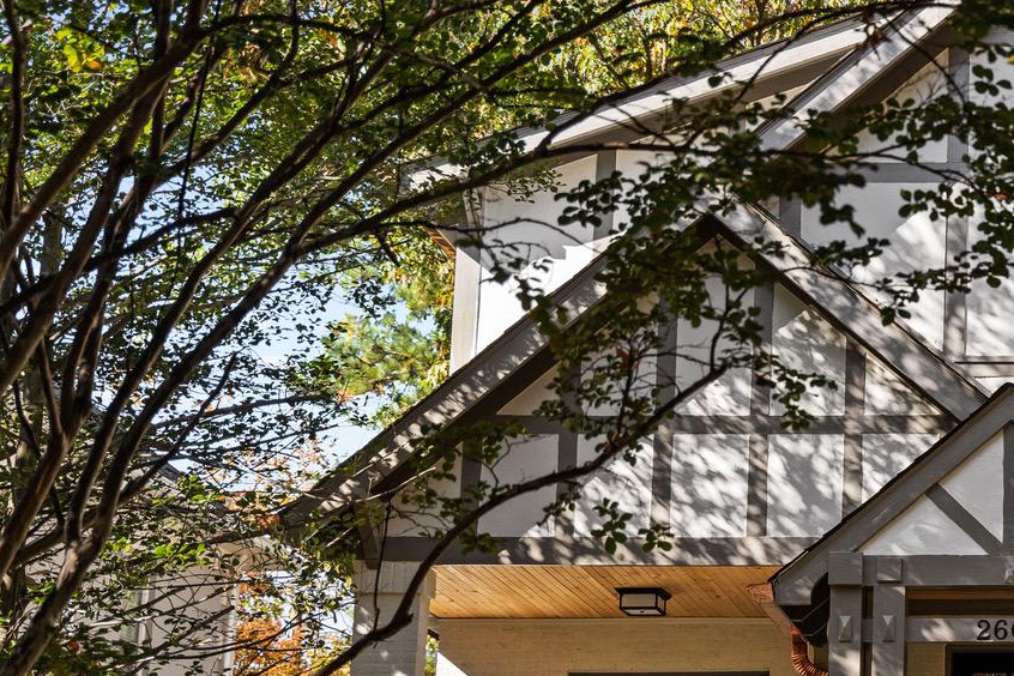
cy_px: 533
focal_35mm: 93
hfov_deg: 20.6
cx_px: 1213
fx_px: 2612
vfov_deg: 14.7
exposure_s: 1/2500
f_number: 2.8
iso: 200
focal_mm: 38.3
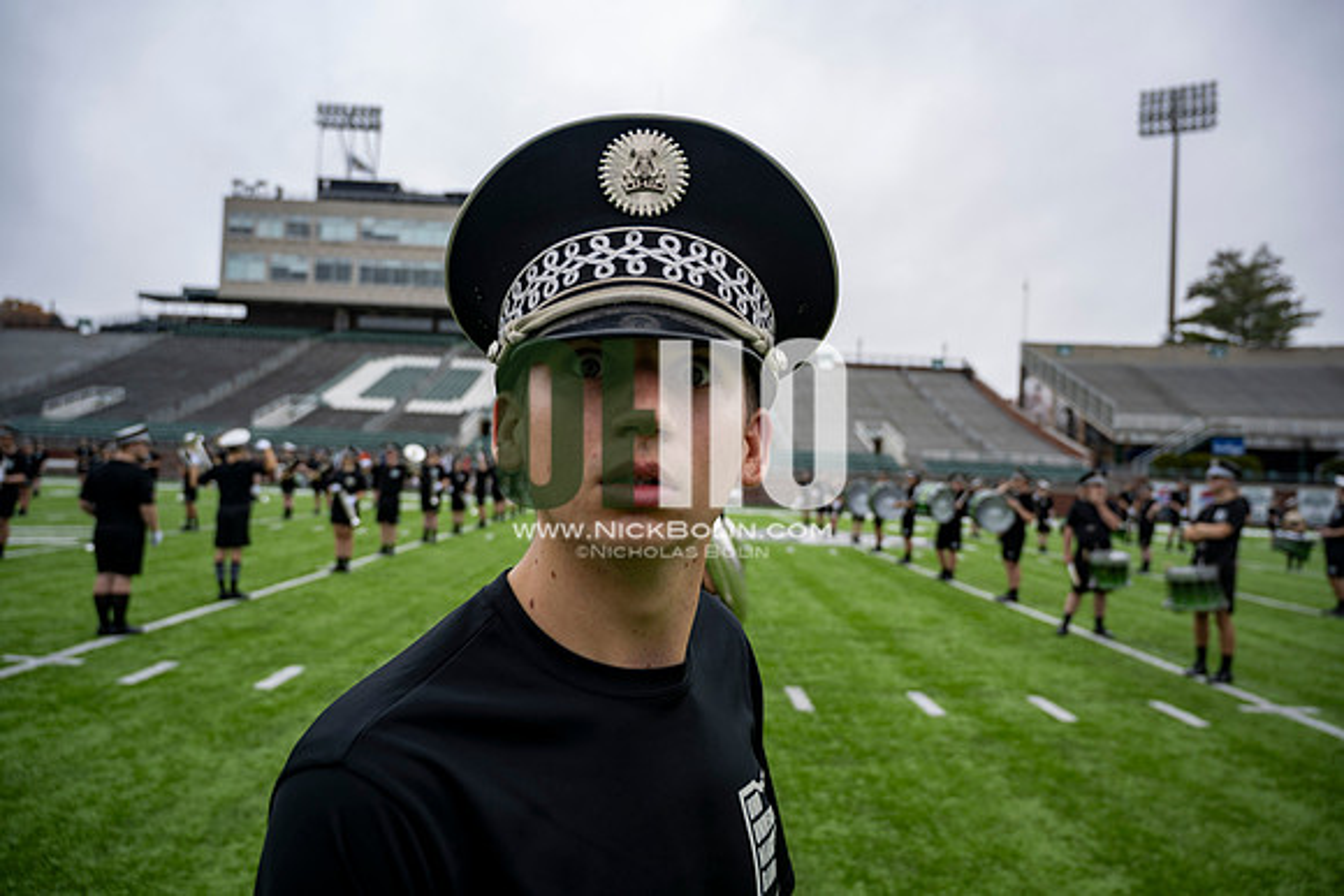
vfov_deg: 53.2
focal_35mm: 24
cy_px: 448
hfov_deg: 73.7
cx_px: 672
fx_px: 896
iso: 100
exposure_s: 1/200
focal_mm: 24
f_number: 4
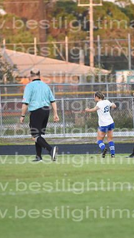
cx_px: 96
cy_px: 119
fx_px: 3000
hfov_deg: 2.6
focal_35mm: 474
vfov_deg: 4.6
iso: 2000
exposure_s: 1/800
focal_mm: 300
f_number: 4
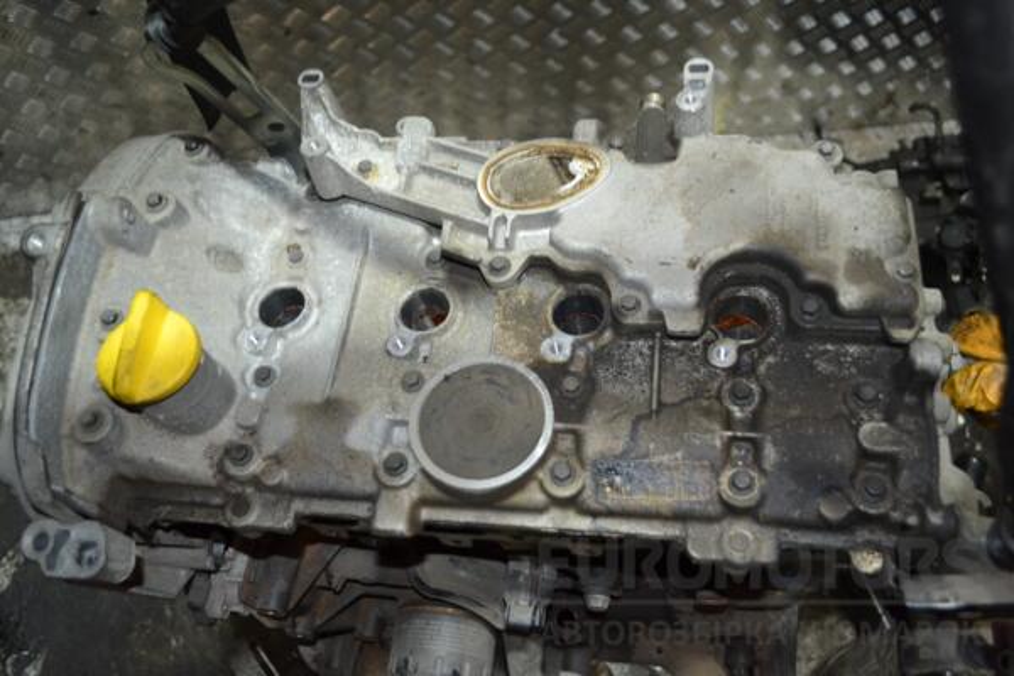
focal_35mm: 33
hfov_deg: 57.2
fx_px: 929
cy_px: 338
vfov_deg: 40.0
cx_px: 507
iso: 800
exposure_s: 1/60
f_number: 3.8
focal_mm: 22
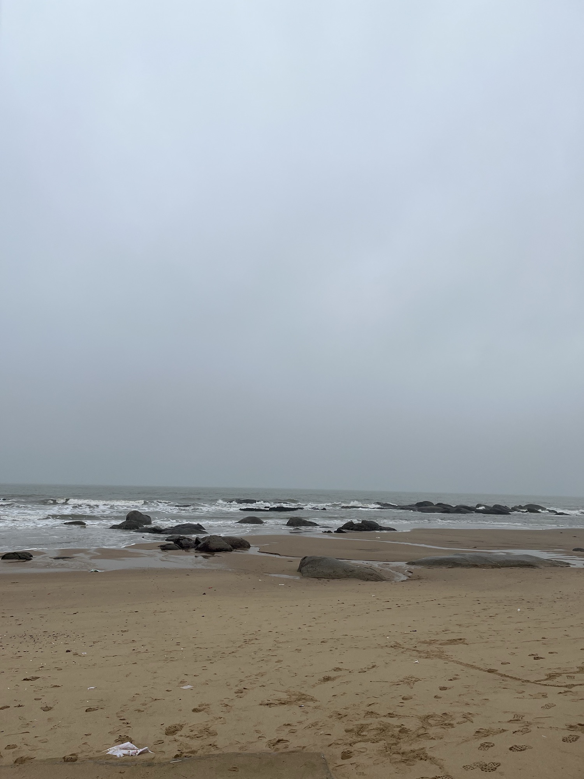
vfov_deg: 67.3
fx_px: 585
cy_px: 390
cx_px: 292
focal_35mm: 26
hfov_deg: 53.1
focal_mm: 5.1
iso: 50
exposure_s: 1/5556
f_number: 1.6
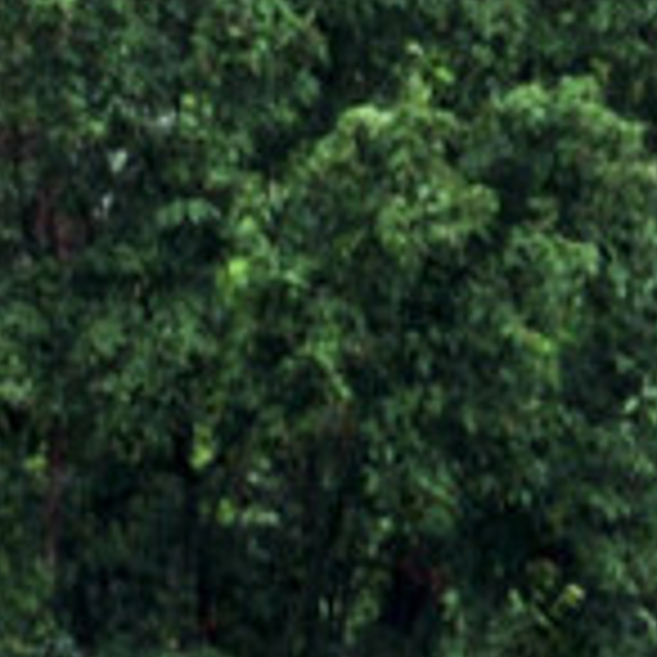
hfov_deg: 1.5
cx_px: 1296
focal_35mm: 1174
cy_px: -394
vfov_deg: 1.5
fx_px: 25209
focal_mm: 112
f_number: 8
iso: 320
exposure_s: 1/80
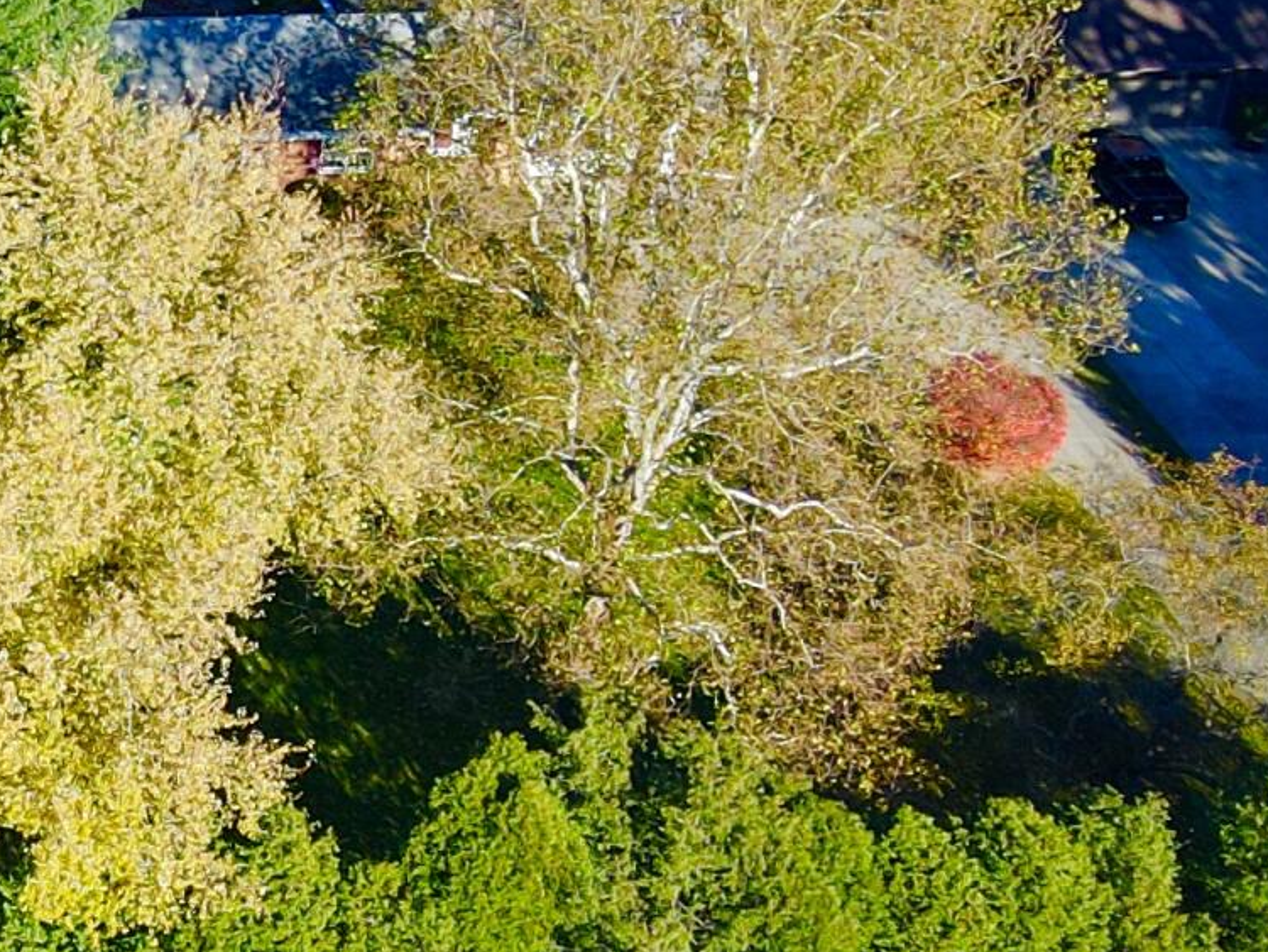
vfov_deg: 15.4
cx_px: -556
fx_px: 3518
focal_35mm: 96
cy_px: 516
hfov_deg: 18.4
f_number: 2.8
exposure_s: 1/250
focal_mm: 4.5
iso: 100
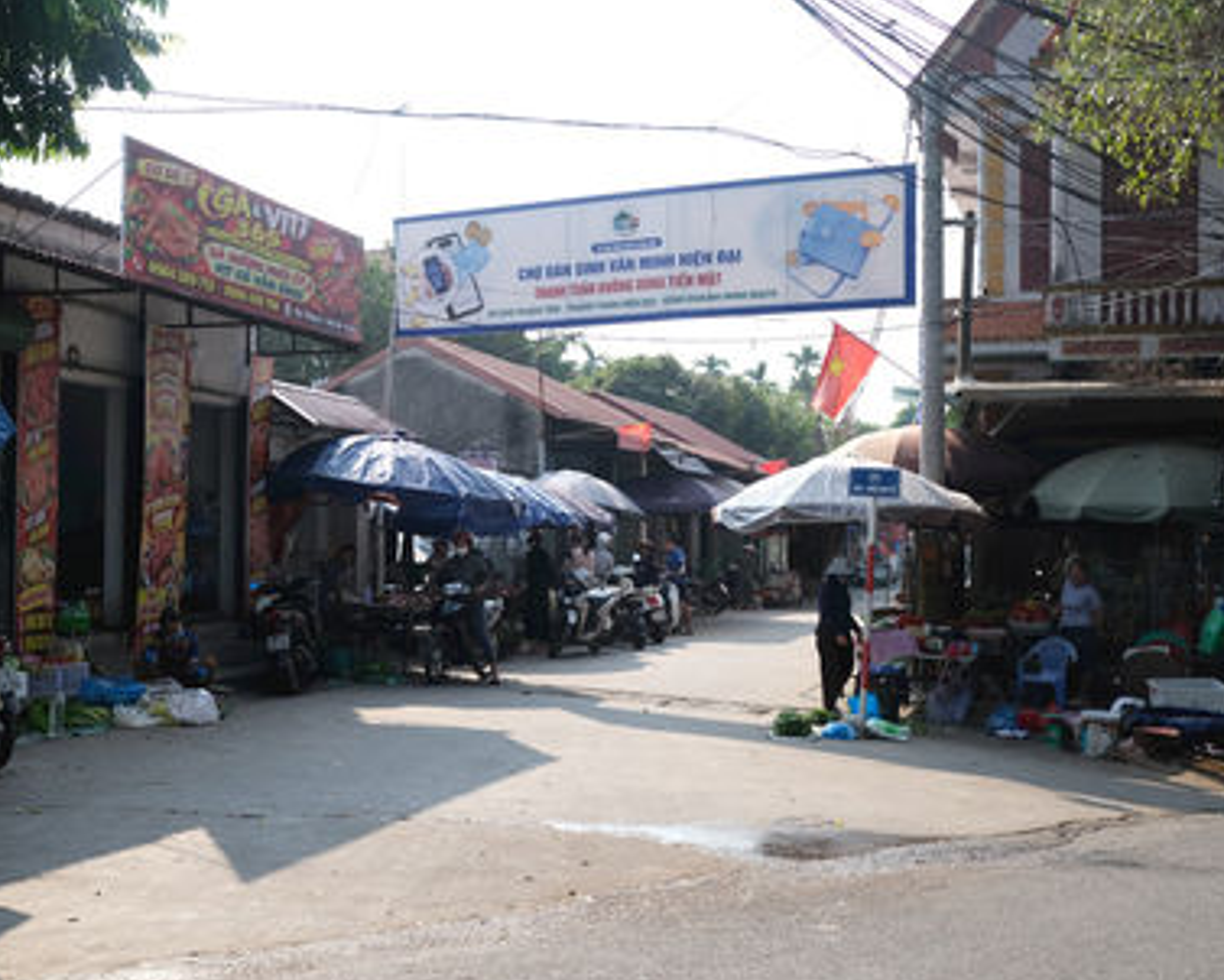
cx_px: 503
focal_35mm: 47
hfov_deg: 39.4
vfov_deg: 32.1
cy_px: 493
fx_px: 1703
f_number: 4
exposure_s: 1/1000
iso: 250
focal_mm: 23
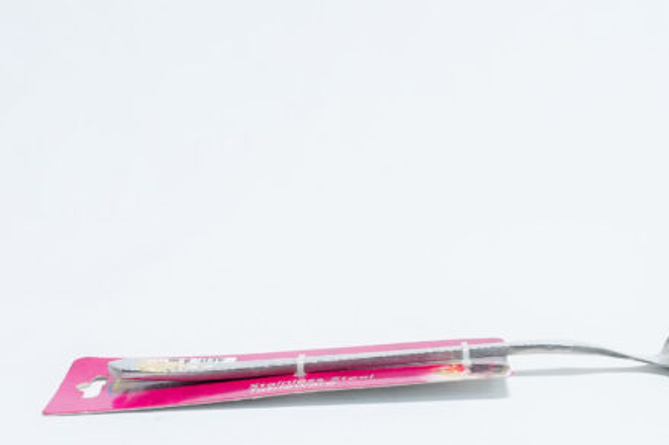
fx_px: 1541
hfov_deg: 24.2
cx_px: 497
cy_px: 293
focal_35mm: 83
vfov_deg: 16.4
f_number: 10
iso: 3200
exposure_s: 1/125
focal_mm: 35
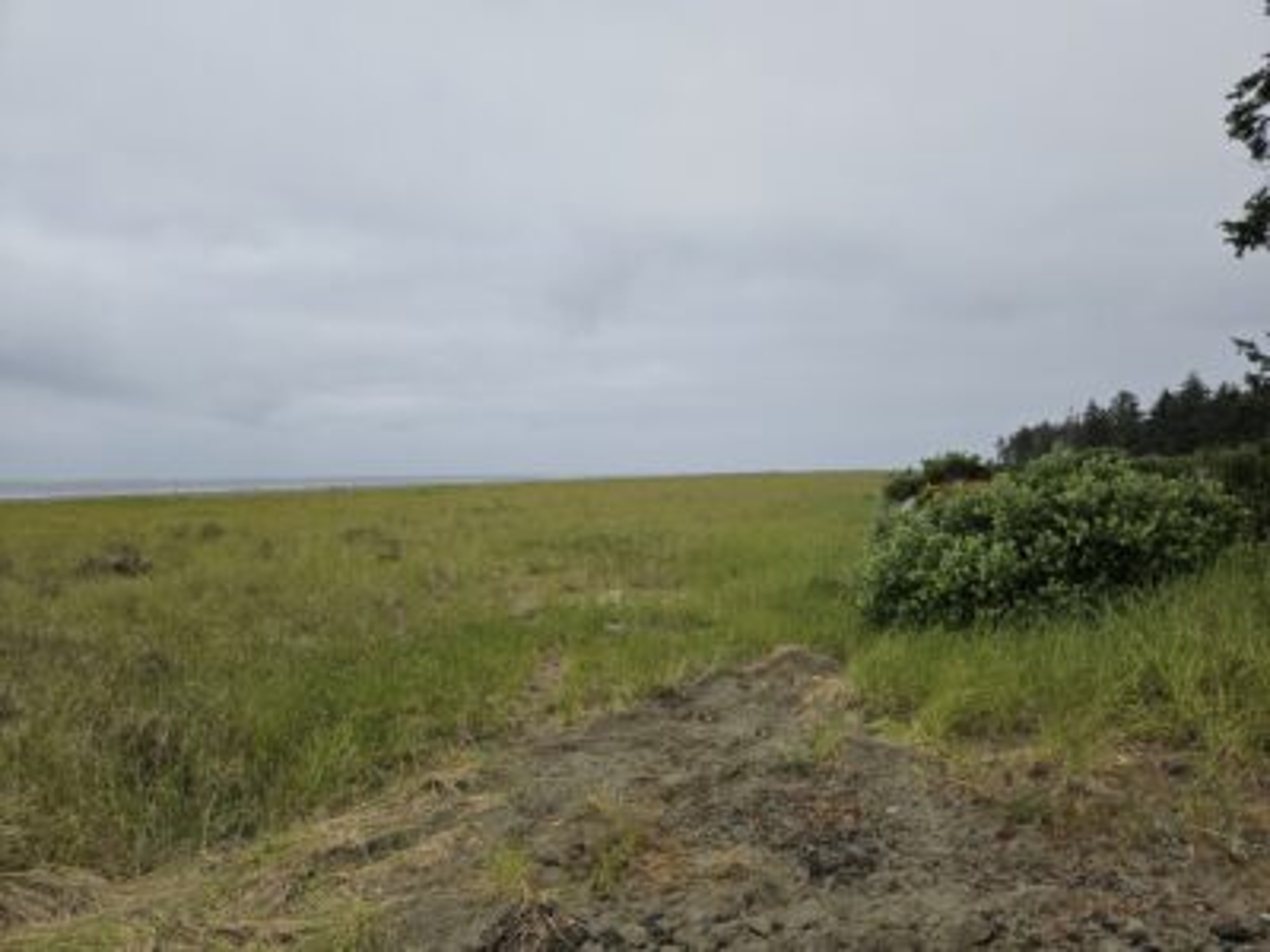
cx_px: 635
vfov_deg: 58.9
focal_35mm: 23
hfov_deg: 73.9
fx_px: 844
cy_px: 476
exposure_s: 1/305
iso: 25
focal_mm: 5.4
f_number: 1.8
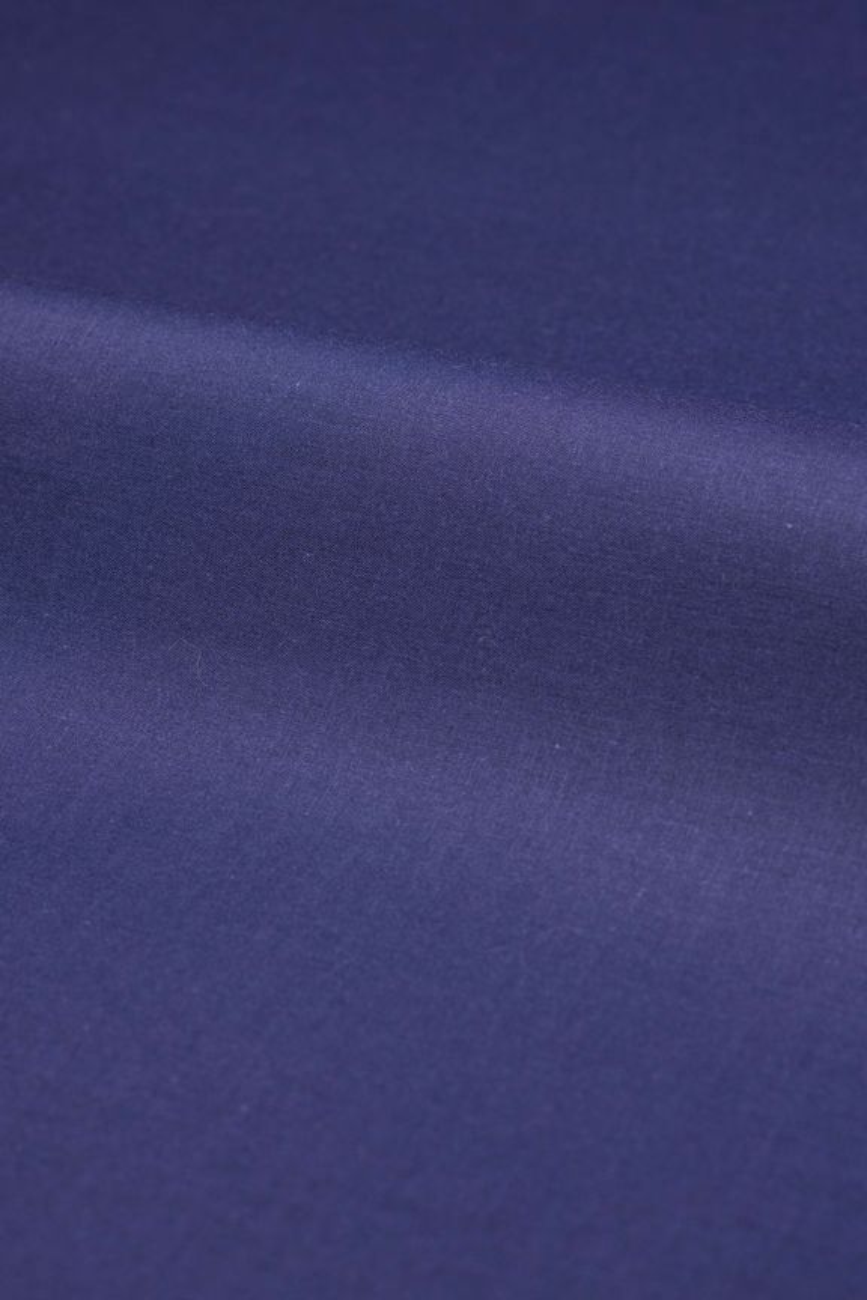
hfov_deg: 16.1
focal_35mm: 85
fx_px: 3070
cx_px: 434
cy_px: 650
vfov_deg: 23.9
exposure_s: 1/100
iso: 160
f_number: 8
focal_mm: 85
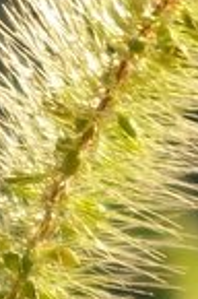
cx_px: 190
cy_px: 184
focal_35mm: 415
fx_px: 3440
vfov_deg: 5.0
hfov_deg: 3.3
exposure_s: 1/250
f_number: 5.6
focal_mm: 50
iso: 200
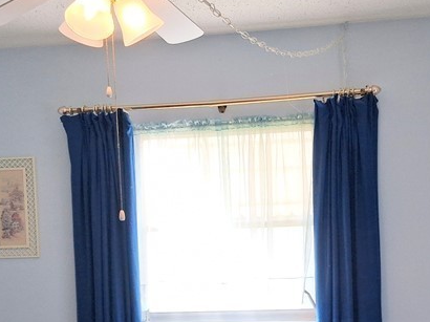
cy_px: 282
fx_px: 807
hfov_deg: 29.7
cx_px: 276
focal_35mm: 65
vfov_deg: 22.1
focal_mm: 3.98
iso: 40
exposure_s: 1/100
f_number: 1.8
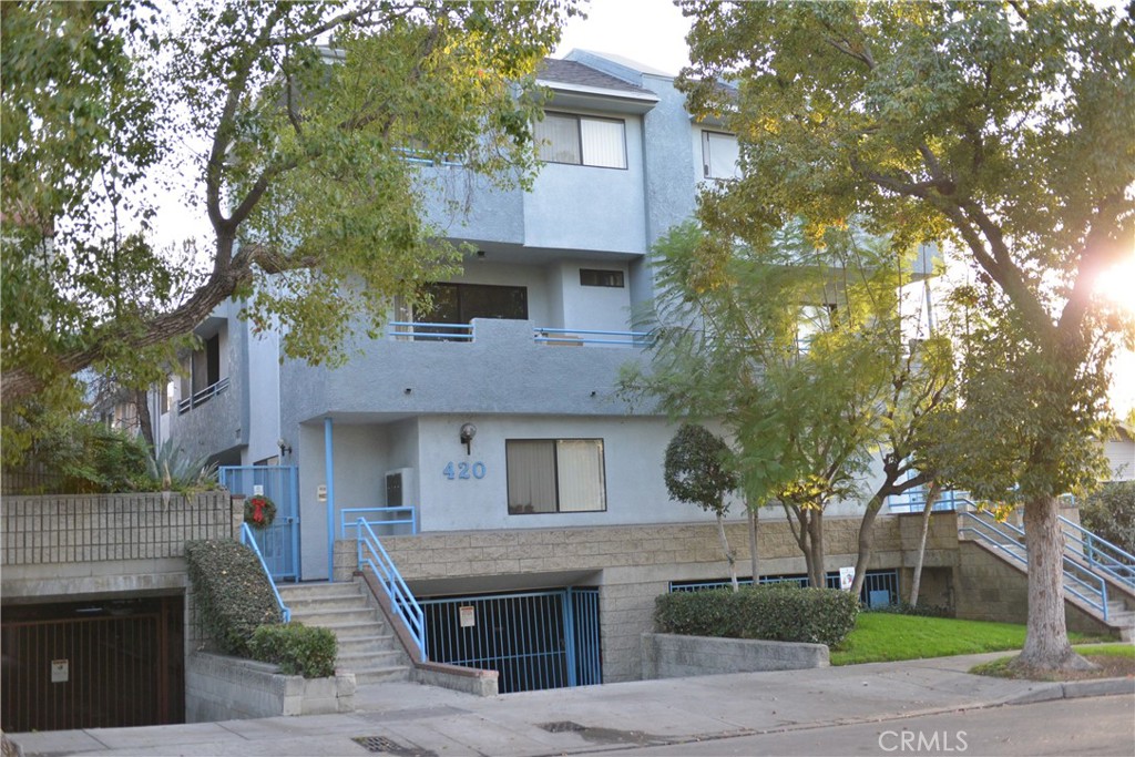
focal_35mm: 40
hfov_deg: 48.5
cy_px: 378
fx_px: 1261
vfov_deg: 33.4
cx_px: 568
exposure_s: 1/2000
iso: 2500
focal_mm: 40
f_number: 2.8
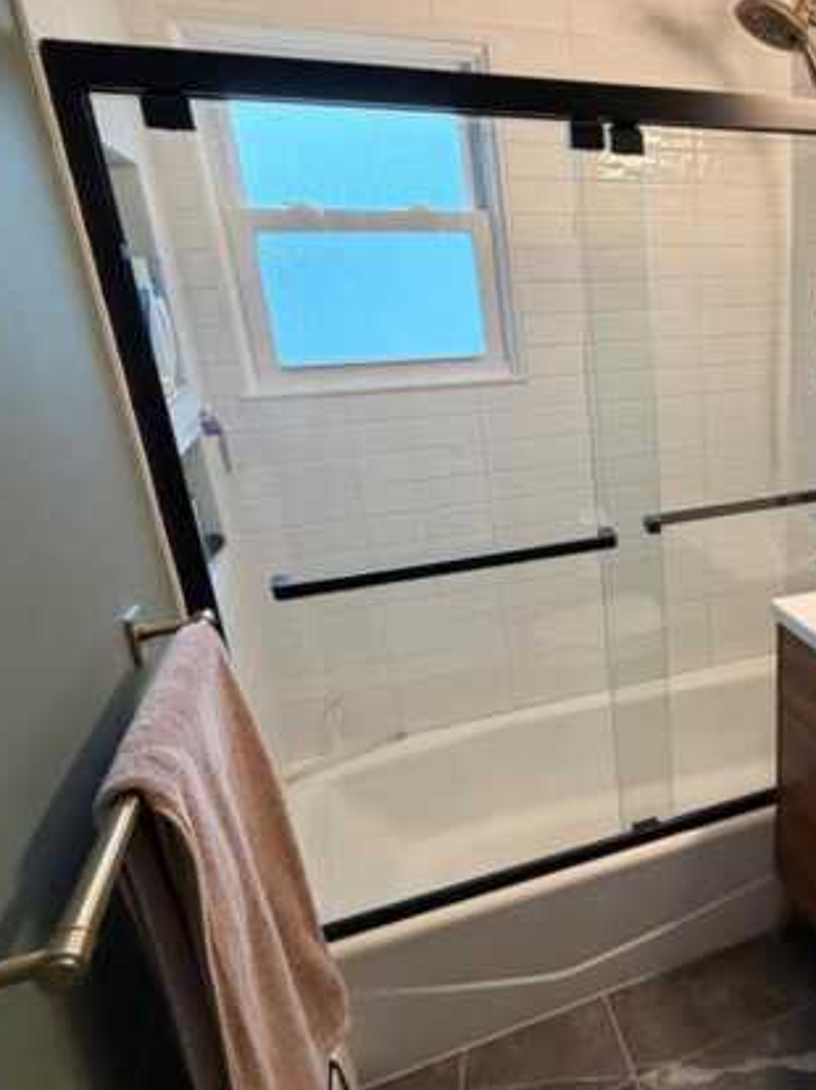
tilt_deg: -19.7
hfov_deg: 47.9
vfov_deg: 67.3
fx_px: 818
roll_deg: +1.1
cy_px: 563
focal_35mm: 26
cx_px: 724
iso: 400
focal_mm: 2.22
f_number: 2.2
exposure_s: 1/60
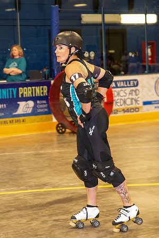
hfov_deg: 11.7
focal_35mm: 117
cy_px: 106
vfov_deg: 17.5
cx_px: 84
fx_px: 773
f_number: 2.8
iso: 2000
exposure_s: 1/200
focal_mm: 70
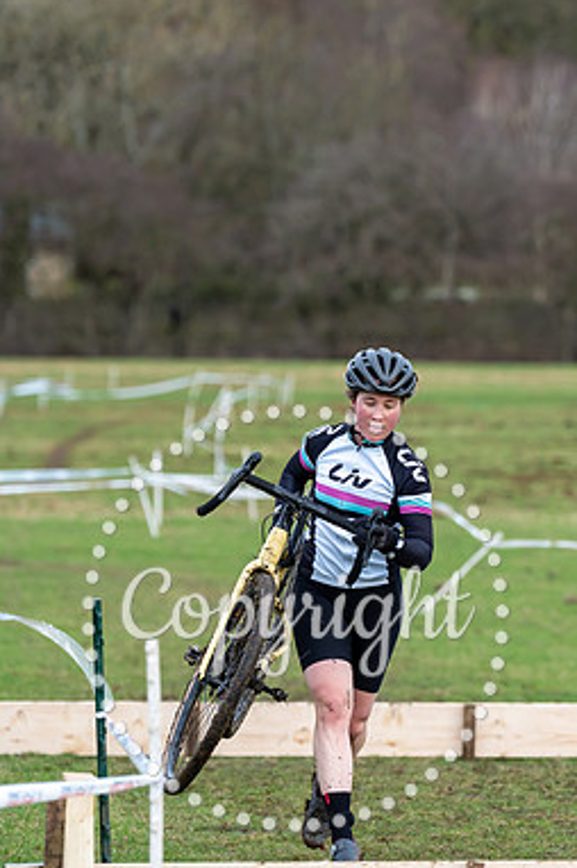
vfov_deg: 11.6
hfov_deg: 7.7
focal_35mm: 178
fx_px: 4287
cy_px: 425
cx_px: 338
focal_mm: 151
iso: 1250
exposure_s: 1/1000
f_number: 3.5
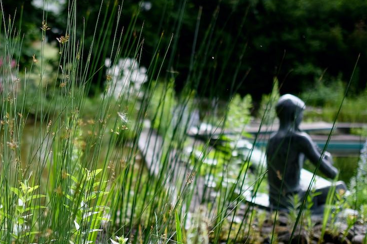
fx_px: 581
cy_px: 175
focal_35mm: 57
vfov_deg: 23.6
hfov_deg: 34.8
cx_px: 124
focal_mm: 23
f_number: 1.4
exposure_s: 1/1250
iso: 200
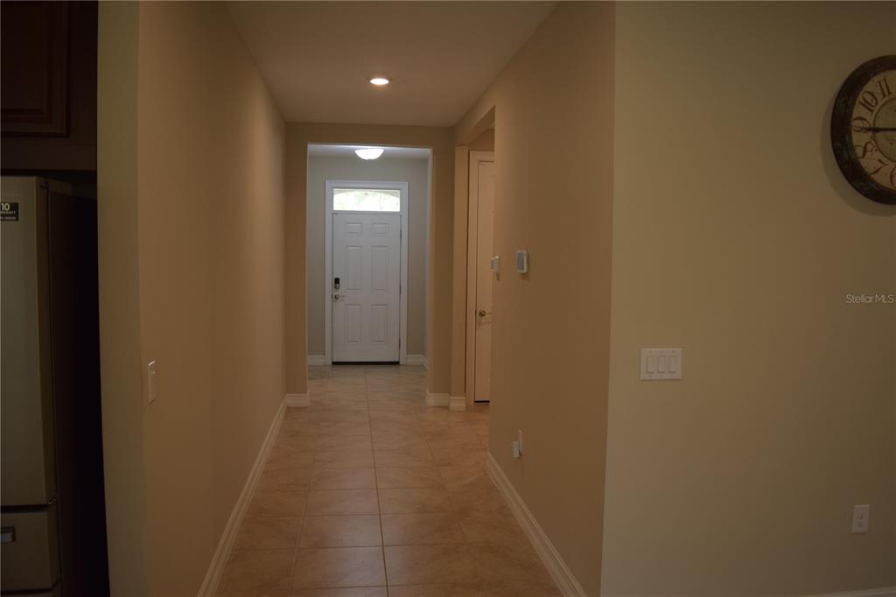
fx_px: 672
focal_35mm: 27
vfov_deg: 47.9
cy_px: 298
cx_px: 448
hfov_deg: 67.4
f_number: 3.5
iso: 250
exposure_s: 1/60
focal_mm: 18
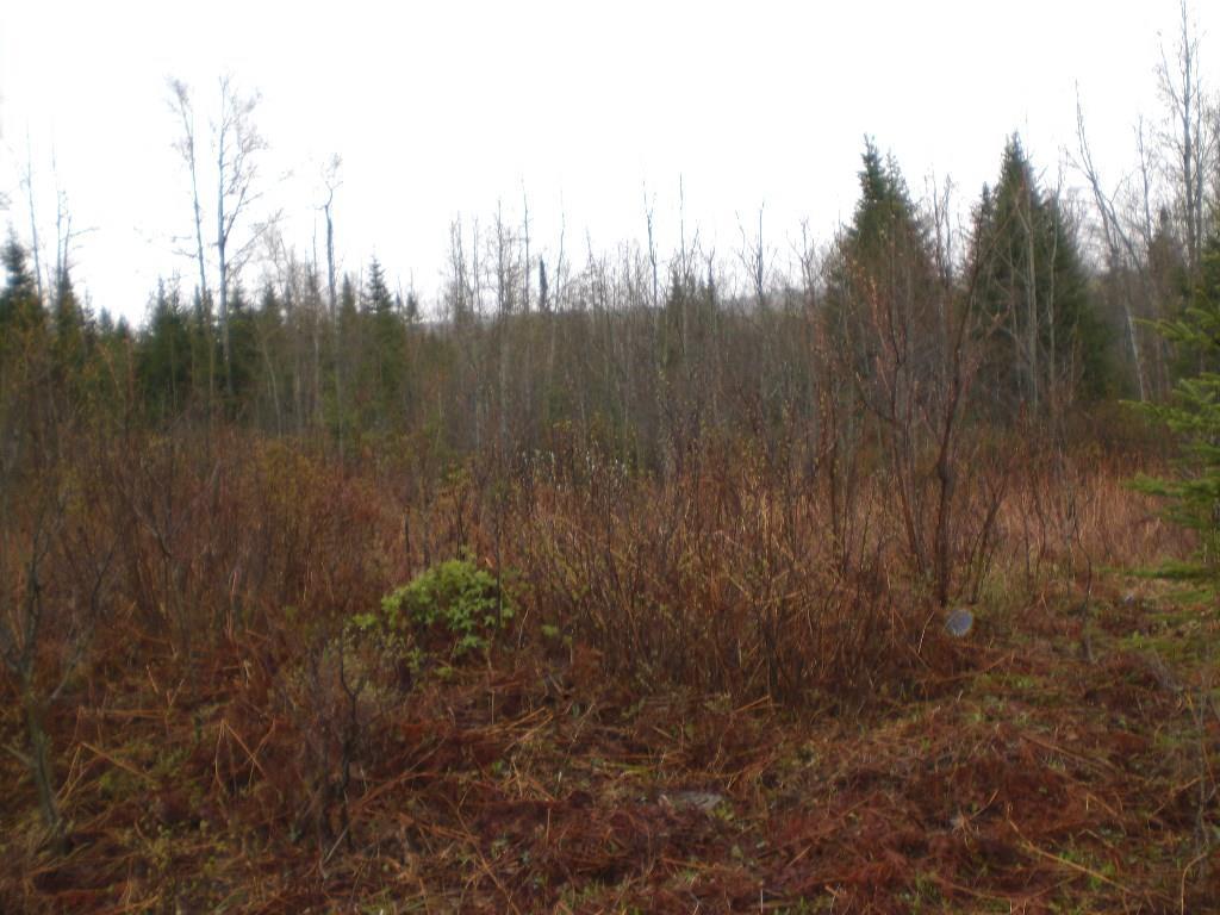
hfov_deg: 49.0
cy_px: 458
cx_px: 610
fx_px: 1339
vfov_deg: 37.7
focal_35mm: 38
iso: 50
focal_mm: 6.3
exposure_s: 1/80
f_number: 3.1
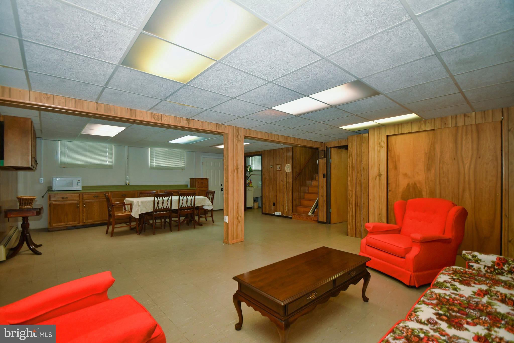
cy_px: 172
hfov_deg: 100.4
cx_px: 257
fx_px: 214
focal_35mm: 15
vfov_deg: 77.3
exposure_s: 1/125
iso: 320
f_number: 3.5
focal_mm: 10
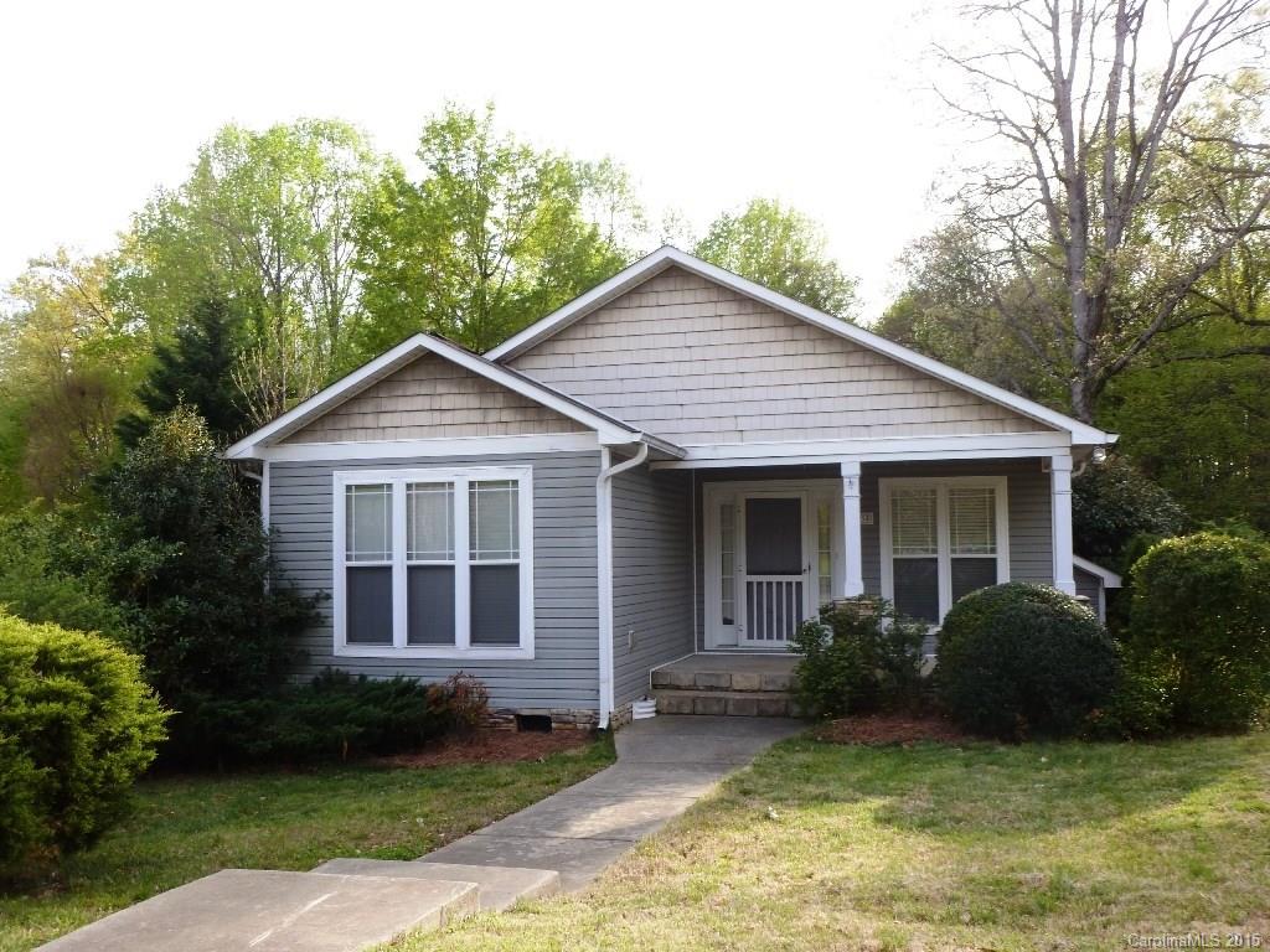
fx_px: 1101
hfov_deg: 60.0
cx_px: 635
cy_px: 476
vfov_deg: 46.8
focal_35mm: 30
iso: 100
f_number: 4
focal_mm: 5.4
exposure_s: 1/125
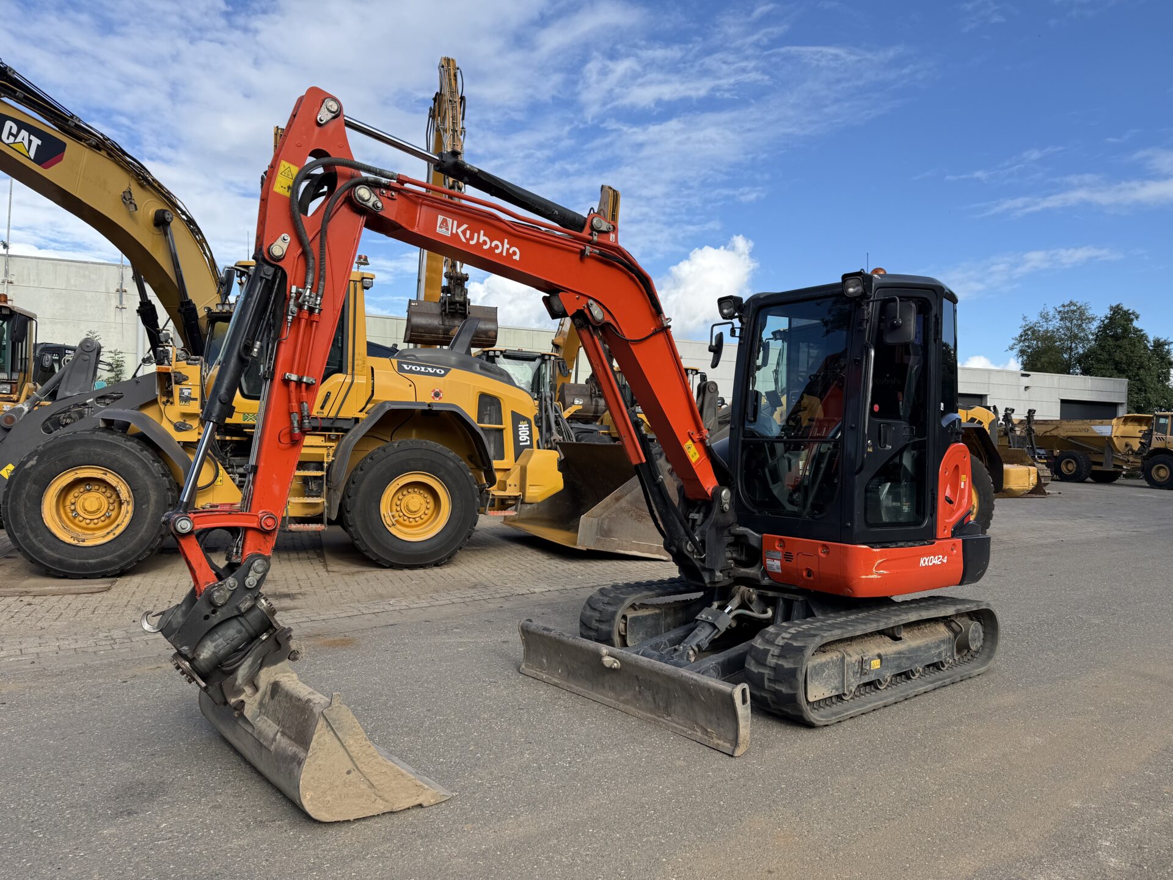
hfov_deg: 71.6
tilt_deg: -0.7
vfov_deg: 56.8
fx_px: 813
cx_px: 586
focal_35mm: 24
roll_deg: -2.3
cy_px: 440
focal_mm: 6.76
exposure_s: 1/3279
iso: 80
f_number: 1.78
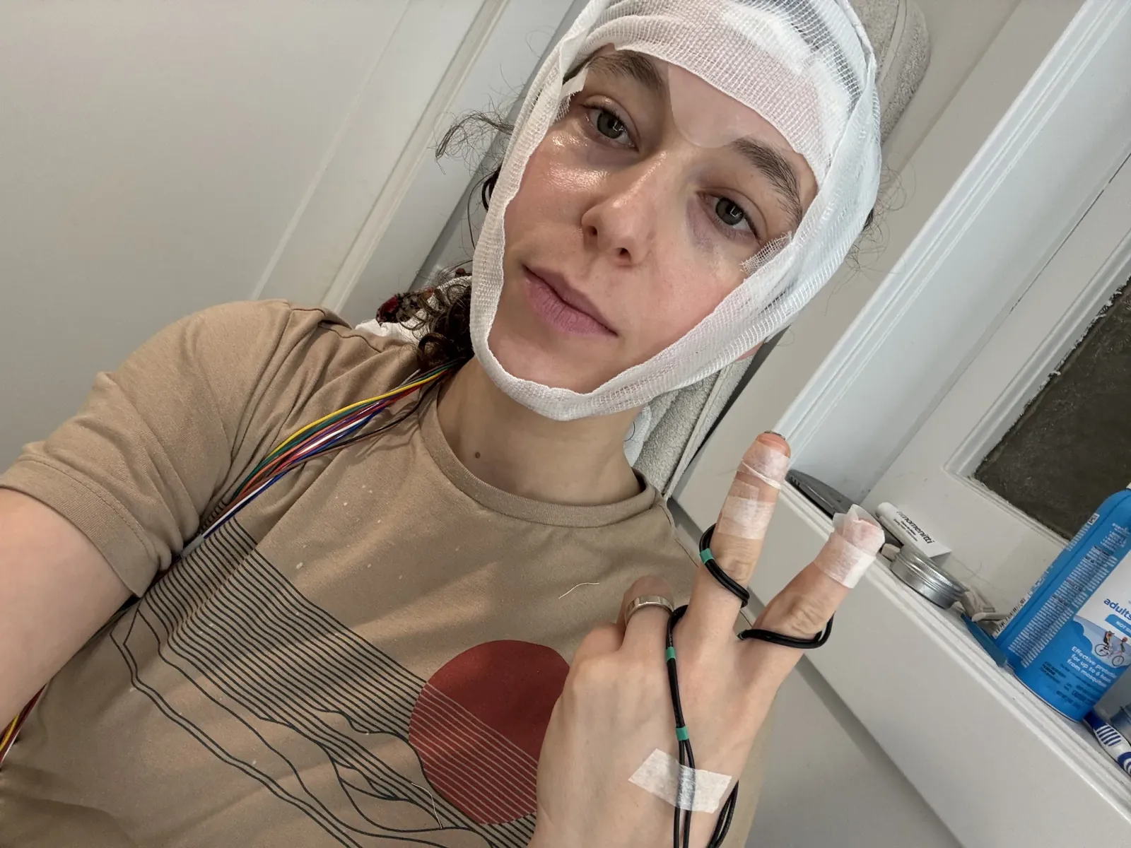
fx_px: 751
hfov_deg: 73.9
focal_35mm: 23
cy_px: 424
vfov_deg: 58.9
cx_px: 566
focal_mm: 2.69
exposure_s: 1/60
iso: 100
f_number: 1.9
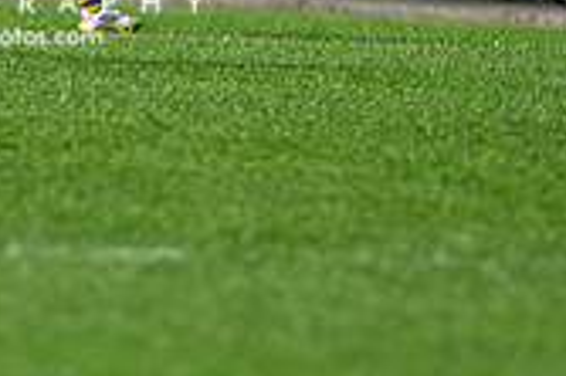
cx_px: -20
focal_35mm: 1565
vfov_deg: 0.9
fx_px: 24581
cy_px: -105
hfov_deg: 1.3
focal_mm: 300
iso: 280
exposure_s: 1/5000
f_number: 2.8
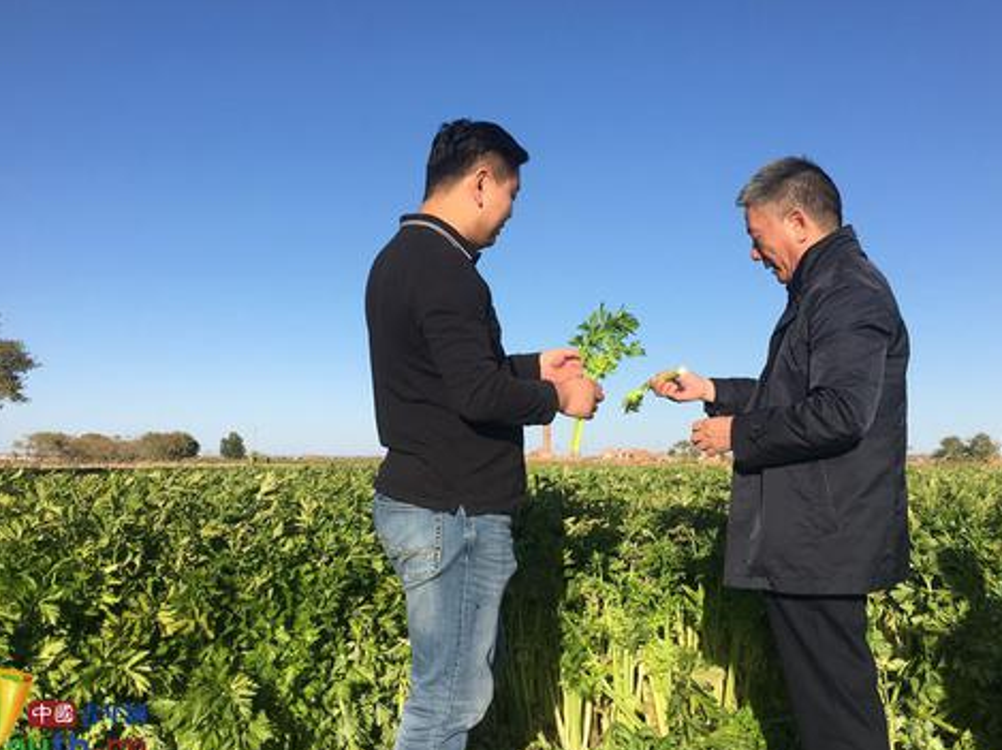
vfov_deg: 41.7
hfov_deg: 54.0
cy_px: 368
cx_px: 517
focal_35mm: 34
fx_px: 983
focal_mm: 4.15
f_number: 2.2
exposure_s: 1/1508
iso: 25
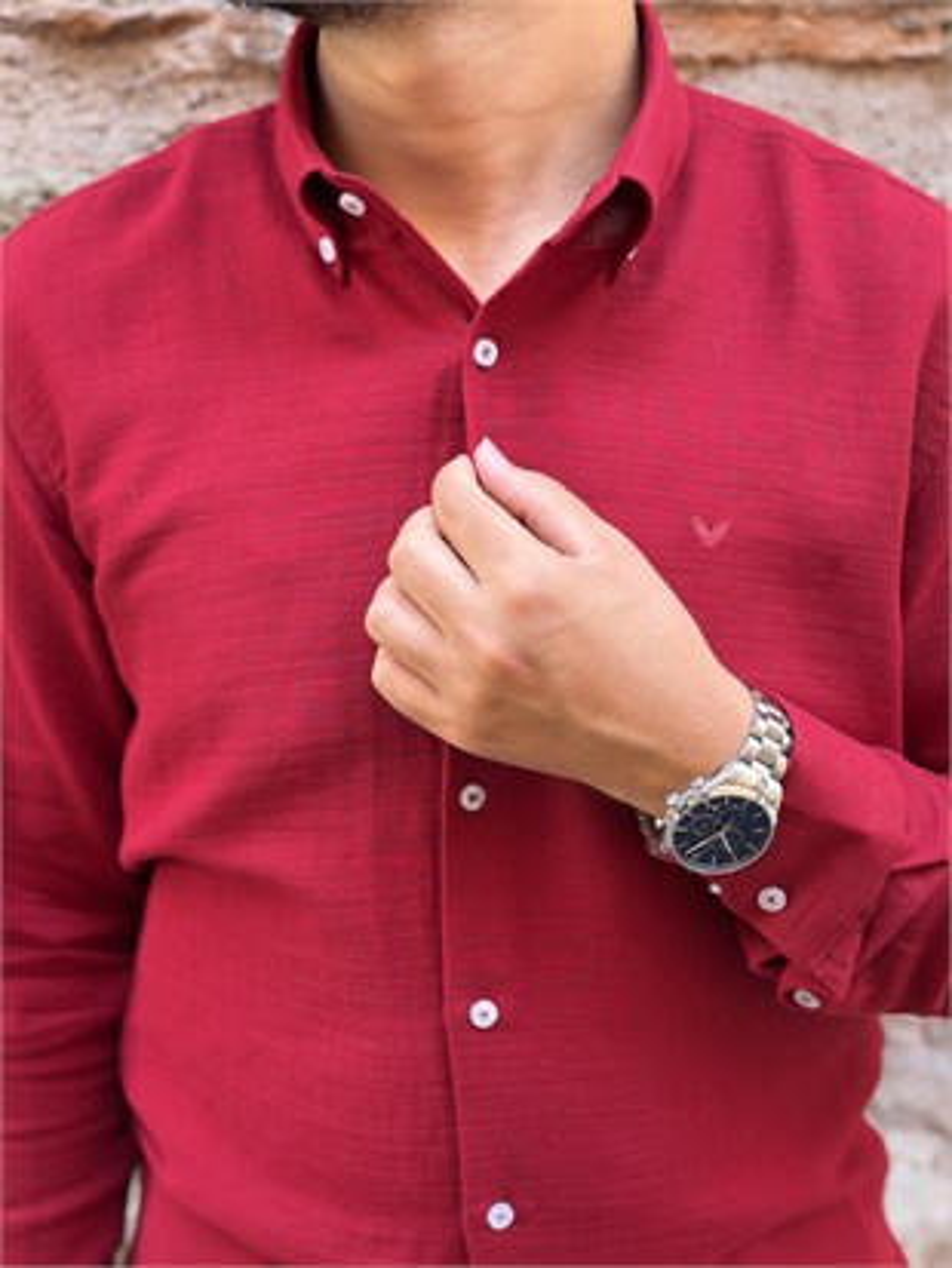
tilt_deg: -20.2
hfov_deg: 30.3
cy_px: 634
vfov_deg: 39.6
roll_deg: -0.1
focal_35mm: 48
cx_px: 476
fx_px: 1759
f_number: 1.78
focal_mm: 6.76
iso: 80
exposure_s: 1/121
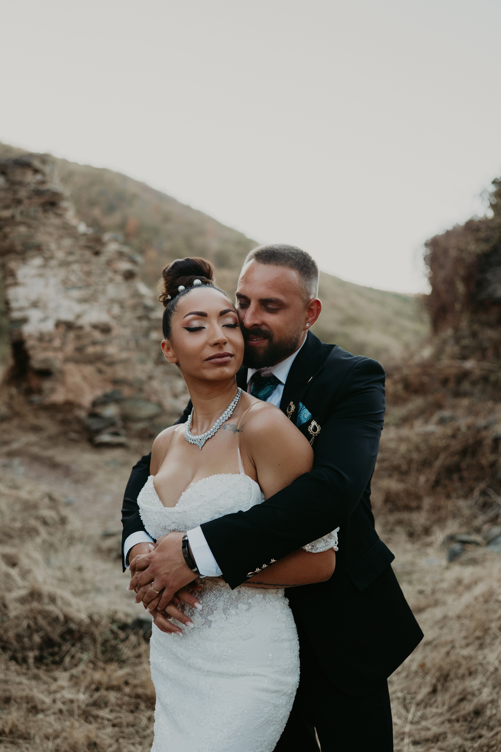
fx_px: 731
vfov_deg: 54.4
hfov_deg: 37.9
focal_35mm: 35
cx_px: 250
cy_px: 376
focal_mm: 35
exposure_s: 1/1000
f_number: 2
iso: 250
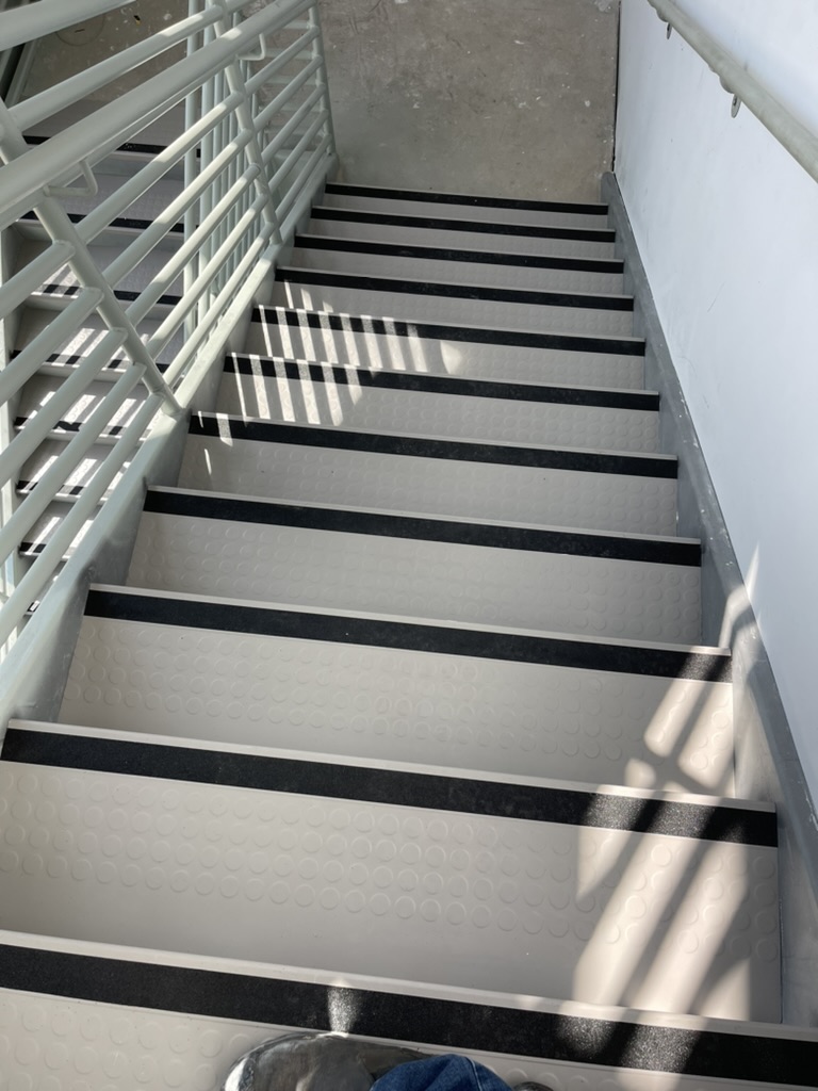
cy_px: 546
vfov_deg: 67.3
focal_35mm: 26
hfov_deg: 53.1
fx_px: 819
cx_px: 409
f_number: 1.6
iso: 32
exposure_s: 1/373
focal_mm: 5.1
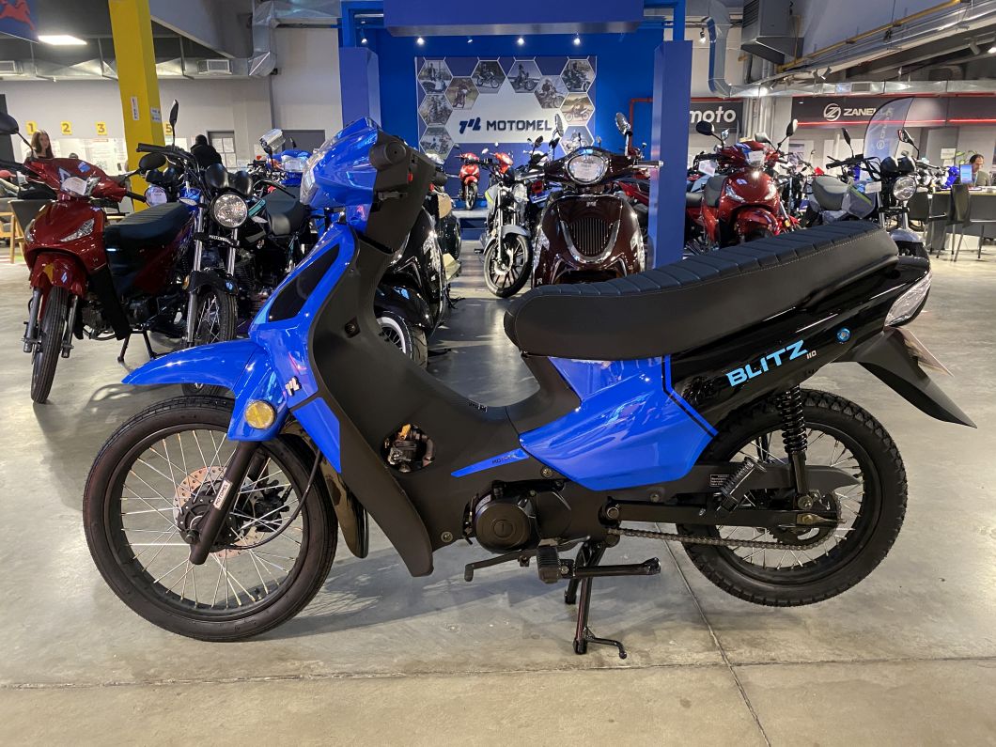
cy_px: 374
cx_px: 498
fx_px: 748
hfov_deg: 67.3
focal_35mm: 26
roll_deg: +1.1
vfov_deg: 53.1
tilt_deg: -13.9
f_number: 1.8
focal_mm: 4.25
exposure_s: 1/33
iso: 400
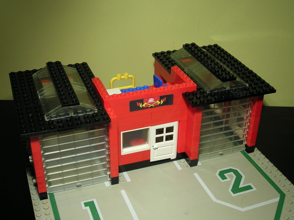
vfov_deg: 31.5
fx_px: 390
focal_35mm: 46
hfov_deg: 41.3
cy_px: 110
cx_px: 147
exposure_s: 1/15.5
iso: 50
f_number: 3.2
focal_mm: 7.7
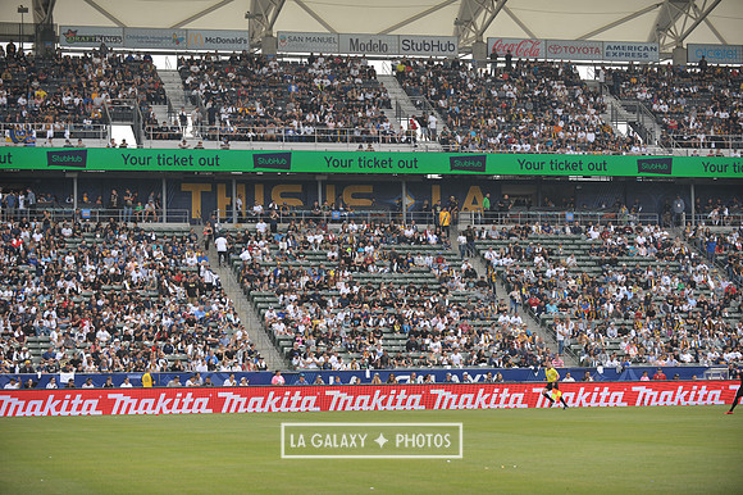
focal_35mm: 105
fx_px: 2166
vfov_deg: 13.0
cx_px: 372
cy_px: 248
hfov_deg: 19.5
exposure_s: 1/2500
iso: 320
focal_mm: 105
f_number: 3.5
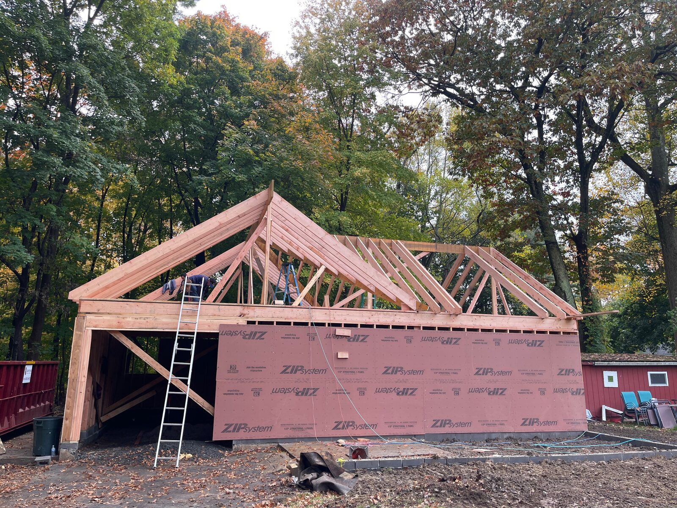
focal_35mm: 26
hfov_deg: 67.3
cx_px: 338
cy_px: 254
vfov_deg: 53.1
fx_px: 508
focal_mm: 5.1
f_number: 1.6
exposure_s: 1/127
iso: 32
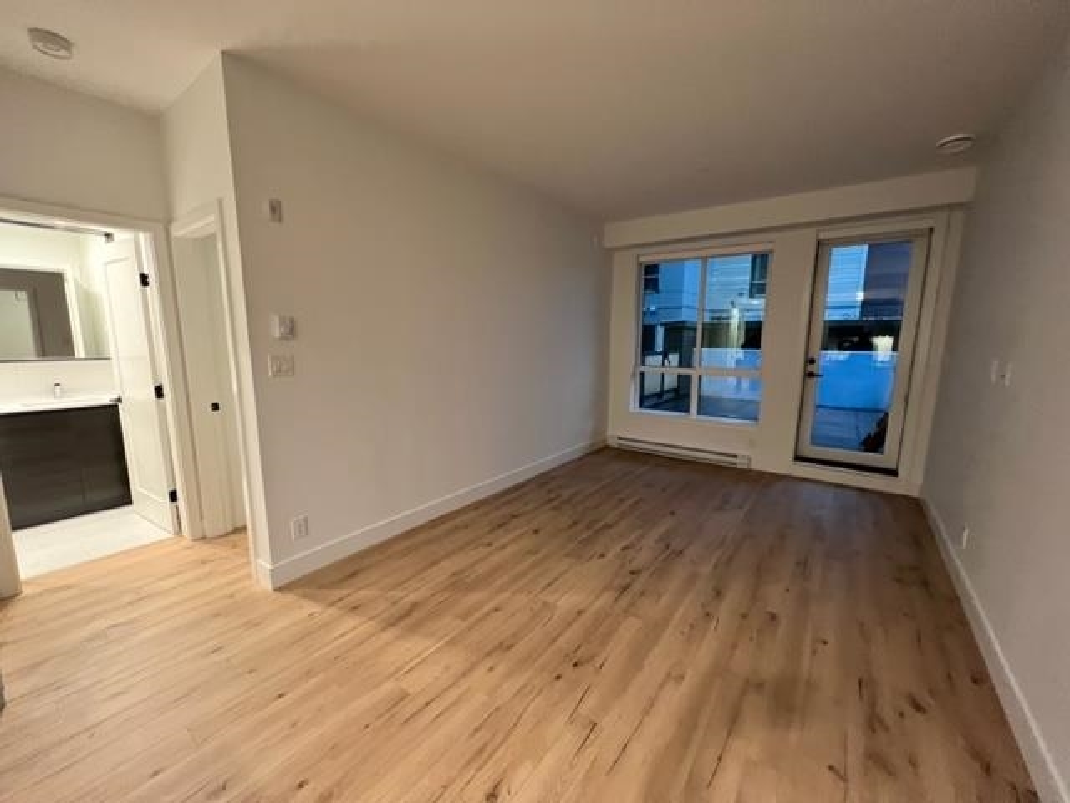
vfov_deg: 89.9
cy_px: 402
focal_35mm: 13
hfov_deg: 106.2
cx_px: 535
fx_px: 402
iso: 640
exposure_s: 1/40
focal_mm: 1.57
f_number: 1.8
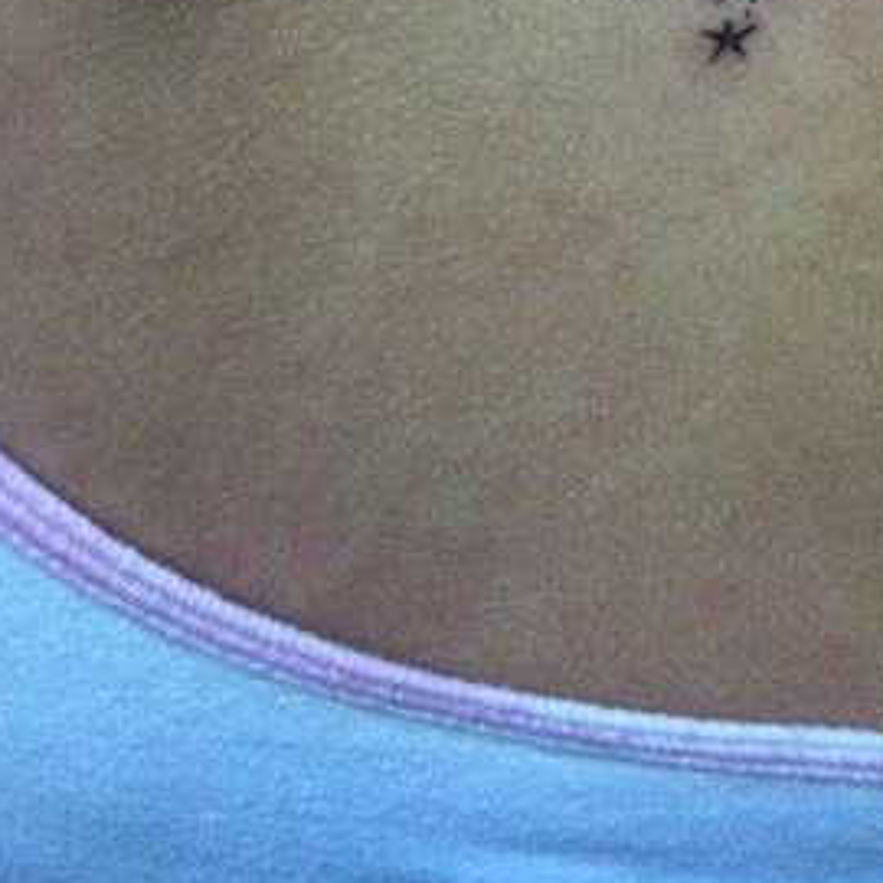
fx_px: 2655
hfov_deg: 18.3
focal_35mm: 92
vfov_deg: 18.2
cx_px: 916
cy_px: -96
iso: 250
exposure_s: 1/15
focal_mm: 3.85
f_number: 2.8
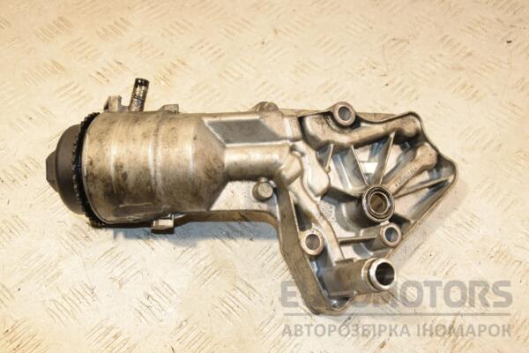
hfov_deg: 41.1
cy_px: 176
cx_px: 264
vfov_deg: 28.1
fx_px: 705
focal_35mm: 48
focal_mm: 32
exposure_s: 1/200
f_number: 5.6
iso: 800
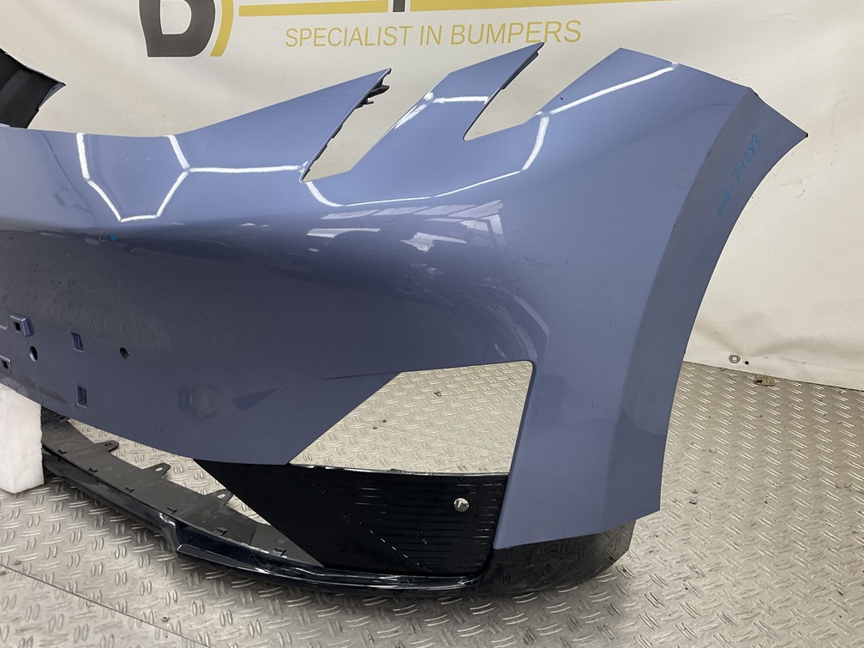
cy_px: 324
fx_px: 724
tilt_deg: -21.6
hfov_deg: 61.7
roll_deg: -0.7
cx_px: 432
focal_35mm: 29
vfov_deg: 48.2
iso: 40
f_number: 1.8
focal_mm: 3
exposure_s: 1/120
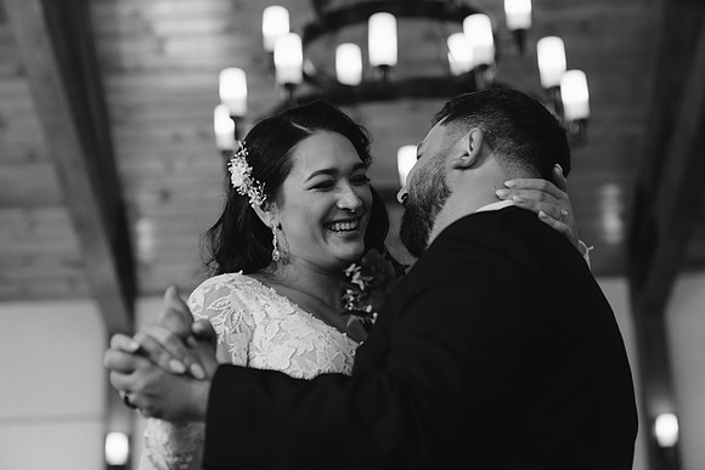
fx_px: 1371
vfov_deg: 19.5
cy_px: 235
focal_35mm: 70
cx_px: 352
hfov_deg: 28.8
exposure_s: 1/50
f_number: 2.8
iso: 1250
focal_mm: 70
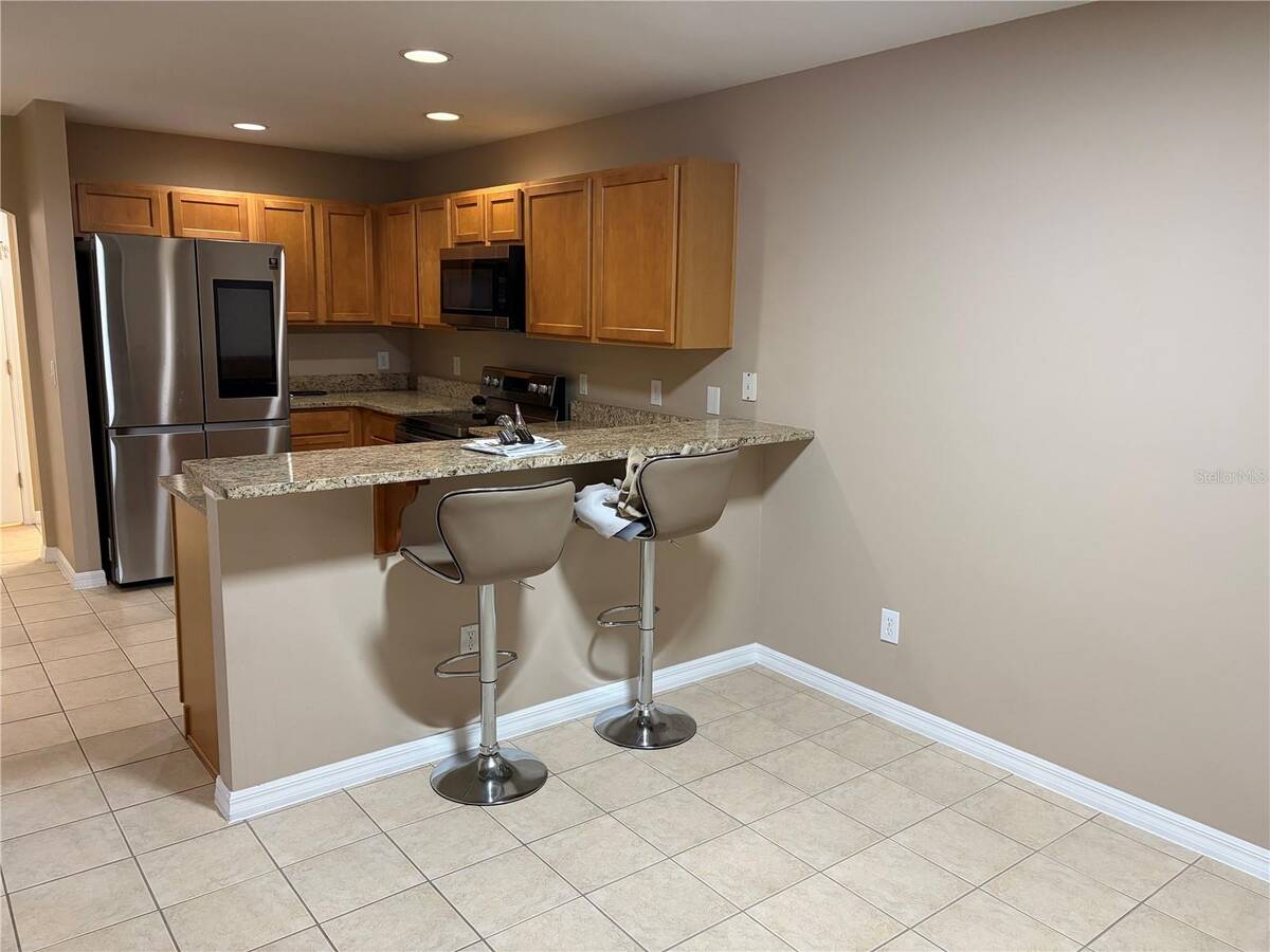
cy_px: 476
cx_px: 635
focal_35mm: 26
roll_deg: -1.6
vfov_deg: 53.1
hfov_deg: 67.3
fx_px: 954
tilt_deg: -9.1
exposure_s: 1/60
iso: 250
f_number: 1.6
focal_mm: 5.96
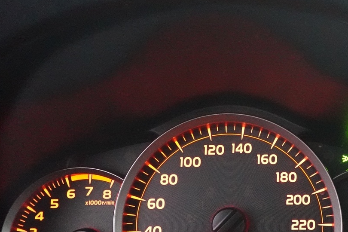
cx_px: 253
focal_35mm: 40
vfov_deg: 32.6
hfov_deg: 47.0
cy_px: 181
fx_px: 387
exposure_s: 1/60
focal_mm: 7.6
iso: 6400
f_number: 2
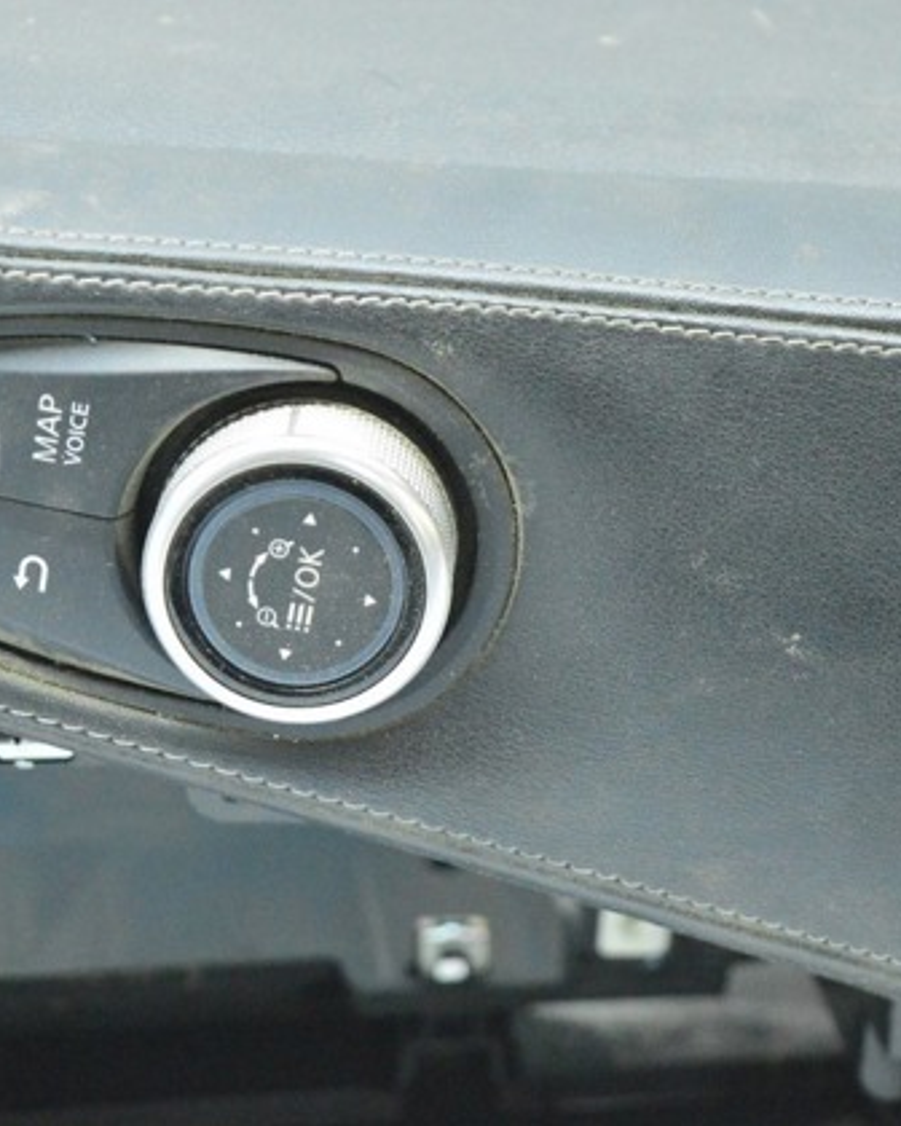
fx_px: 3924
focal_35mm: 118
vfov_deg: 16.3
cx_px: 274
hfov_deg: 13.1
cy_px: 567
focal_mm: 55
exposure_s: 1/60
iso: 6400
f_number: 5.6
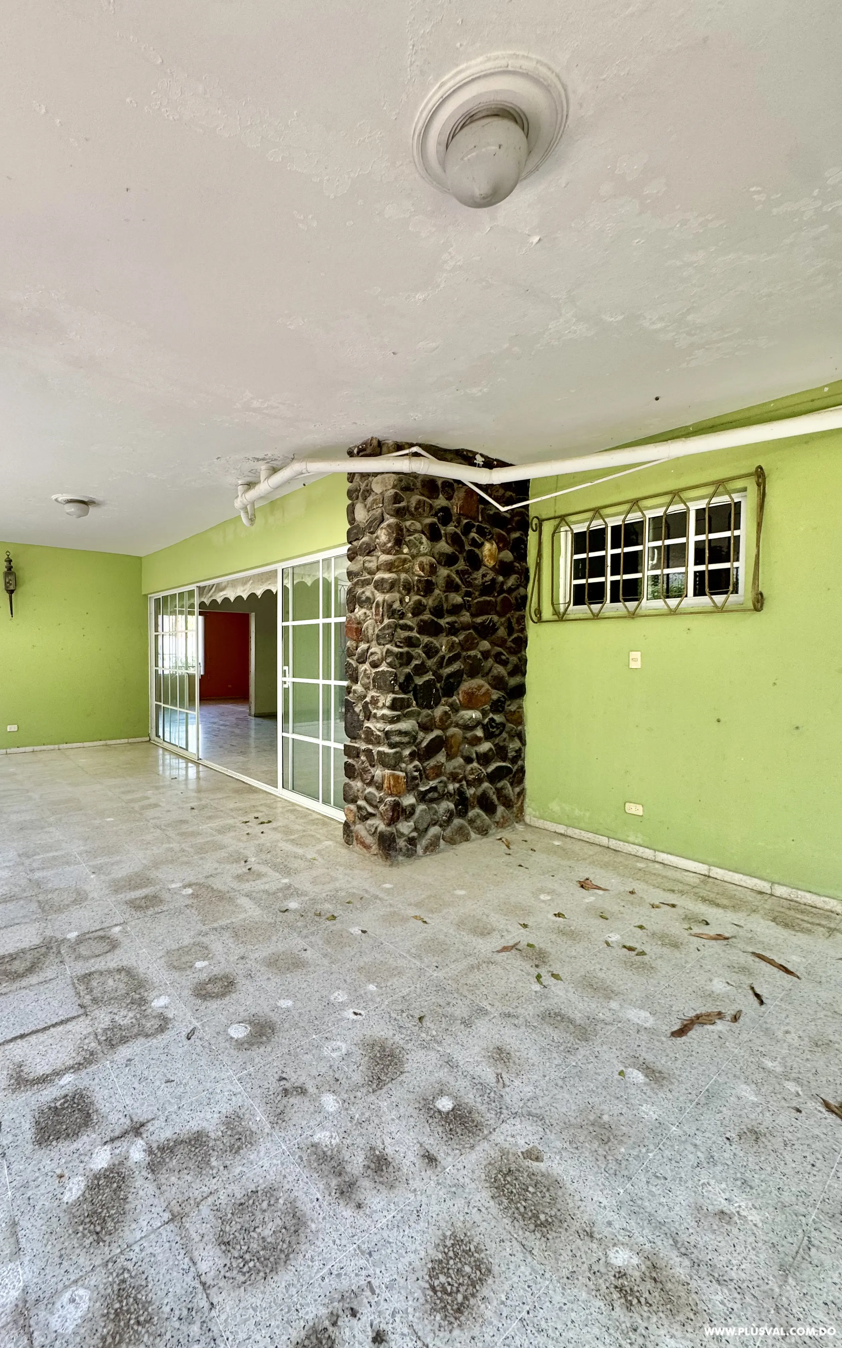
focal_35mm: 15
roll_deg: -0.2
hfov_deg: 74.1
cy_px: 668
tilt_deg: -3.0
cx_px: 342
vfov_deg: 101.5
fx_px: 551
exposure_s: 1/99
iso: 80
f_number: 2.2
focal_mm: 2.22
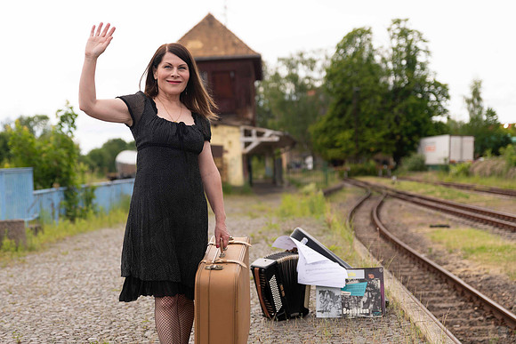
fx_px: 1069
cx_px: 217
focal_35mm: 75
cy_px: 195
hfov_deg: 27.1
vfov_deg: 18.3
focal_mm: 62
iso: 64
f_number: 2.8
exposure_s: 1/500
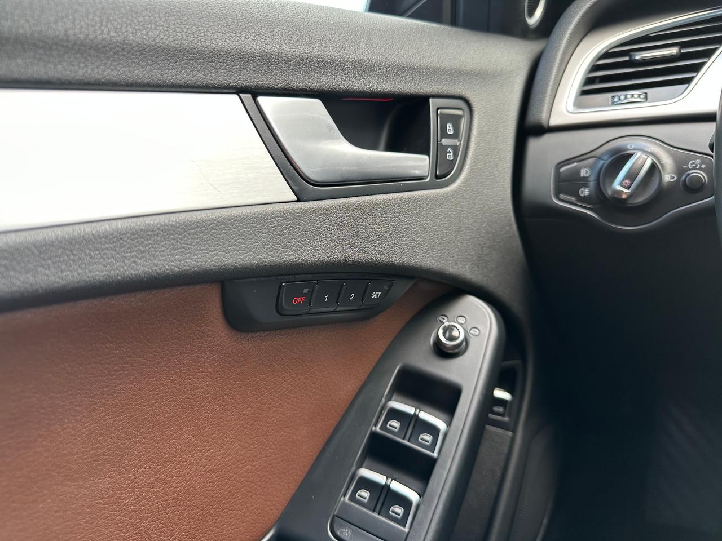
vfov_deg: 56.8
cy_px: 270
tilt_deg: -17.3
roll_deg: +6.9
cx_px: 361
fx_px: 501
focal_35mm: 24
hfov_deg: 71.6
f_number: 1.78
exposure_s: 1/121
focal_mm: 6.86
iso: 160
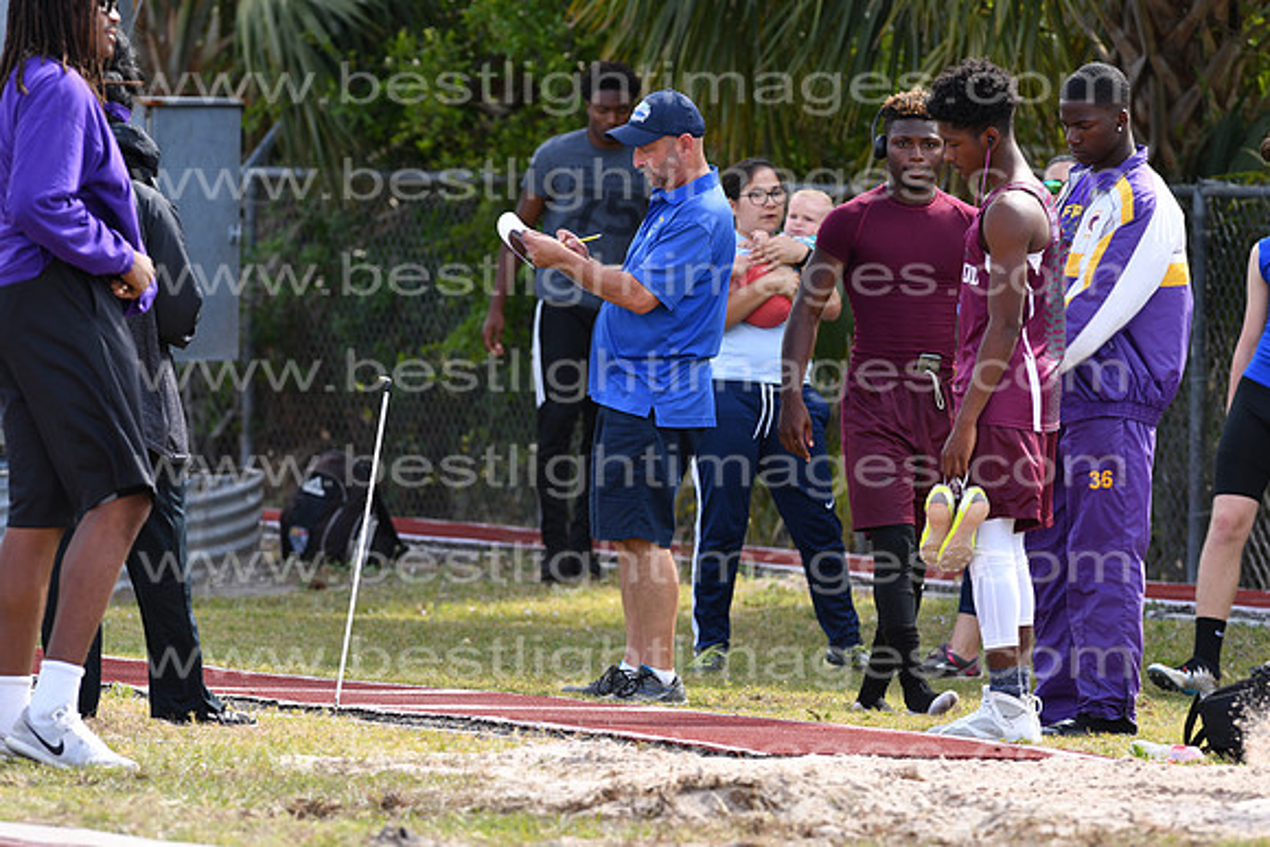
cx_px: 635
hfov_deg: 4.6
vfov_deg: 3.1
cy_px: 424
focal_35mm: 450
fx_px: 15878
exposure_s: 1/160
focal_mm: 300
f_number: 5.6
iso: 100
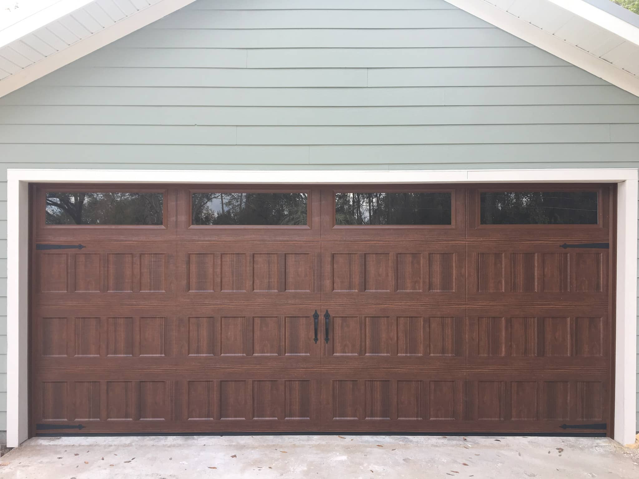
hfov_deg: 61.7
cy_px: 240
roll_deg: +0.9
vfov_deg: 48.2
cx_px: 320
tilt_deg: -1.0
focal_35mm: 29
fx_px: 535
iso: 25
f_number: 2.2
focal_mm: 4.15
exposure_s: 1/120
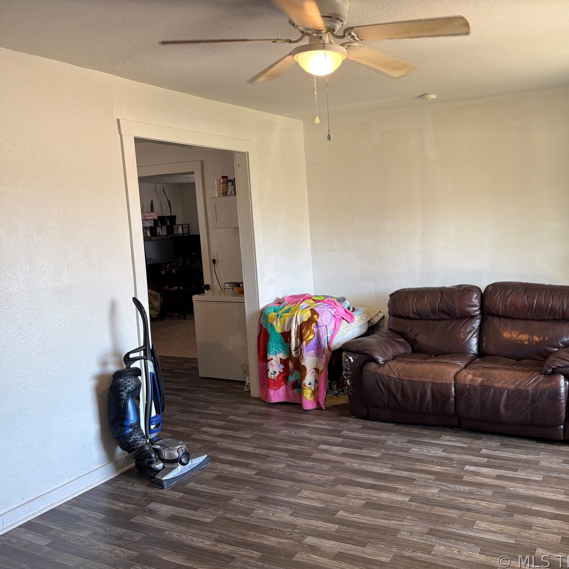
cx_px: 371
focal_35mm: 31
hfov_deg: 51.7
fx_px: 577
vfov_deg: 52.5
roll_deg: +2.0
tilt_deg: -6.8
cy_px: 287
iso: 80
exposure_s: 1/60
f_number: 1.6
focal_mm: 5.96
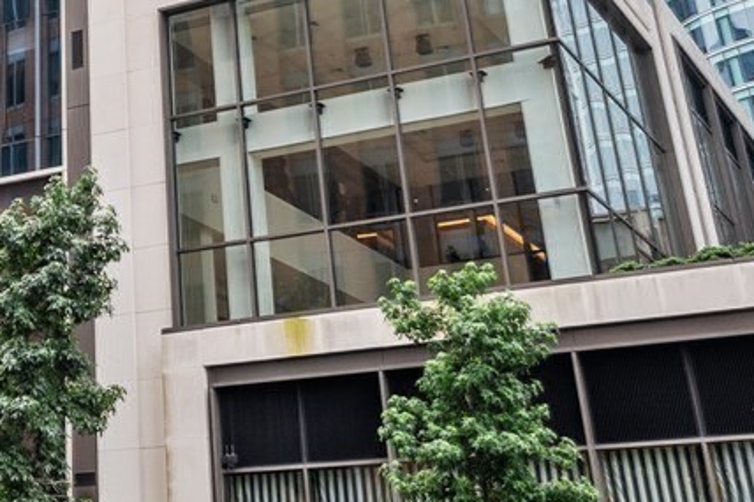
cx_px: -5
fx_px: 1403
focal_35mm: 67
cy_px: -166
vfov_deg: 18.7
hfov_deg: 28.2
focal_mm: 14
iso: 100
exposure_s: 1/160
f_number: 7.1
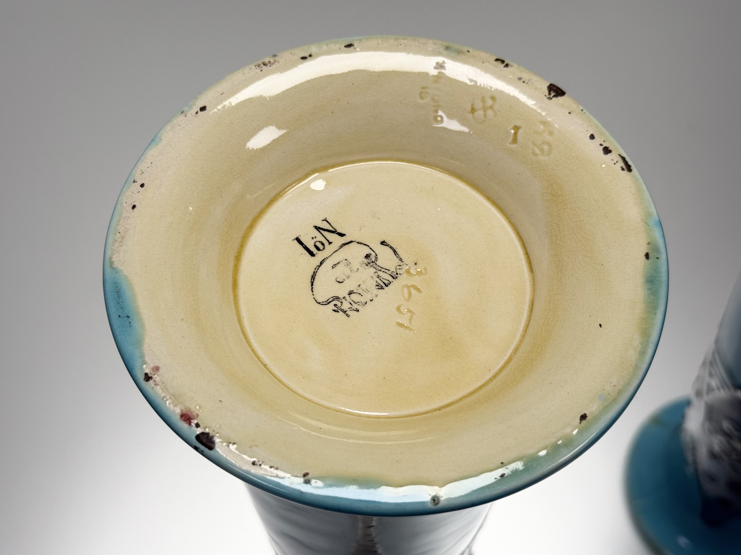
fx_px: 1049
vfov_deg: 29.7
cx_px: 368
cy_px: 278
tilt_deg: -59.0
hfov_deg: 38.9
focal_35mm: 49
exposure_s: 1/285
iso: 64
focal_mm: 6.76
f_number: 1.78
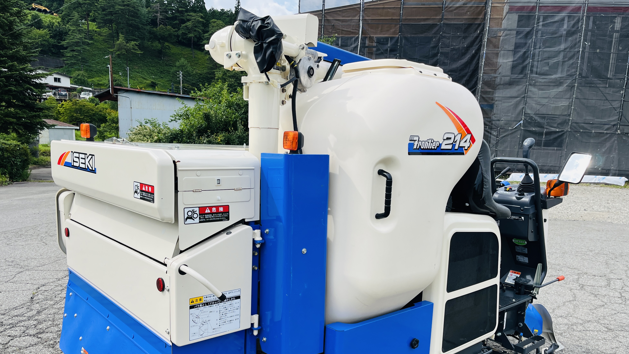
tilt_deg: -12.1
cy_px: 231
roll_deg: -2.8
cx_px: 307
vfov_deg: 39.8
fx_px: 484
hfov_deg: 66.1
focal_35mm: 29
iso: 50
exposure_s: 1/2688
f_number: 1.6
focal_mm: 5.1
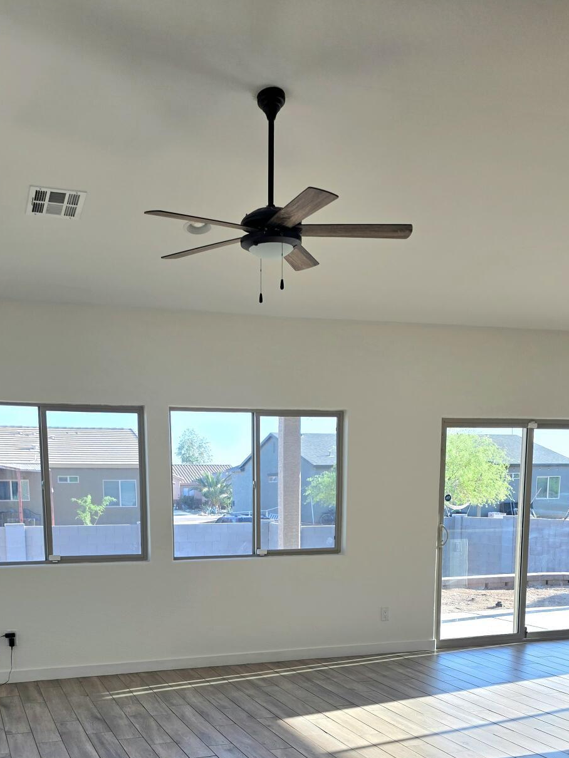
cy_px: 611
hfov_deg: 37.6
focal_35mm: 38
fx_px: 833
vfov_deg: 46.3
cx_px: 230
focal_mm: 6.25
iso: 40
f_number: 1.7
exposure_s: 1/370
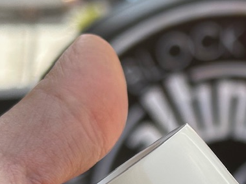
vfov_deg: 9.1
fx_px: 1151
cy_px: 193
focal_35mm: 162
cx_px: 357
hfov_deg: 11.7
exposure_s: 1/903
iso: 64
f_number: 1.78
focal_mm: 6.86
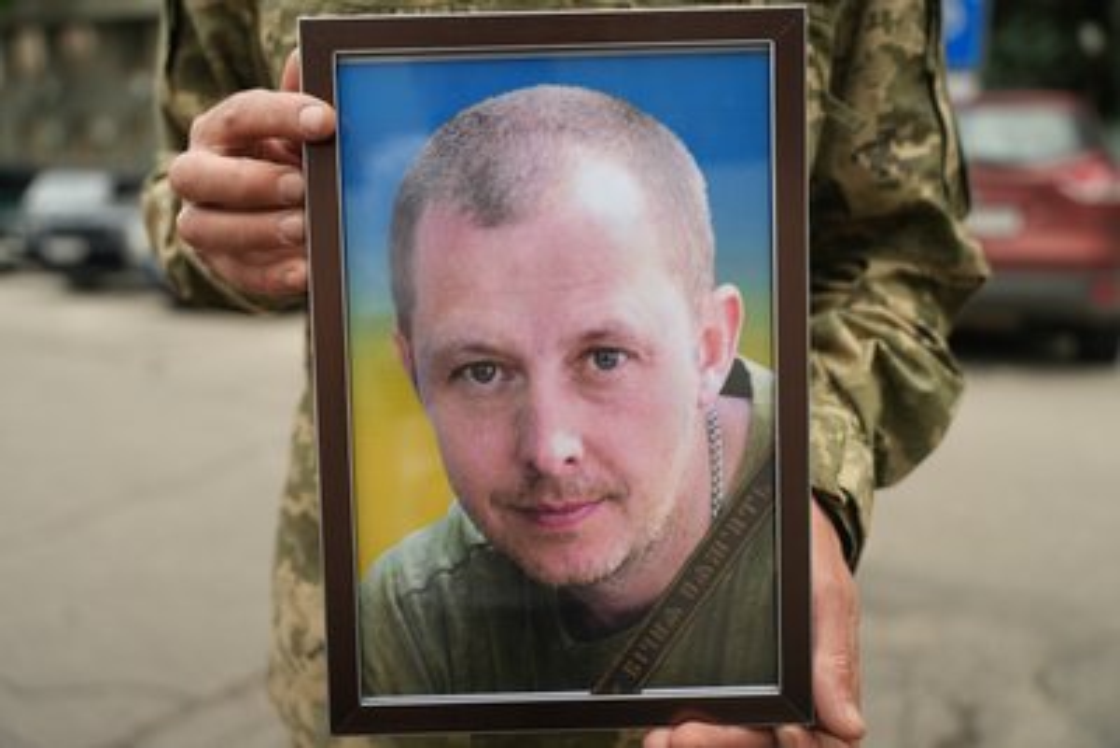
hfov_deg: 57.2
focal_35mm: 33
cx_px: 560
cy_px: 374
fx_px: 1027
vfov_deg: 40.0
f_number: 2.8
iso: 250
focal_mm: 33
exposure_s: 1/200
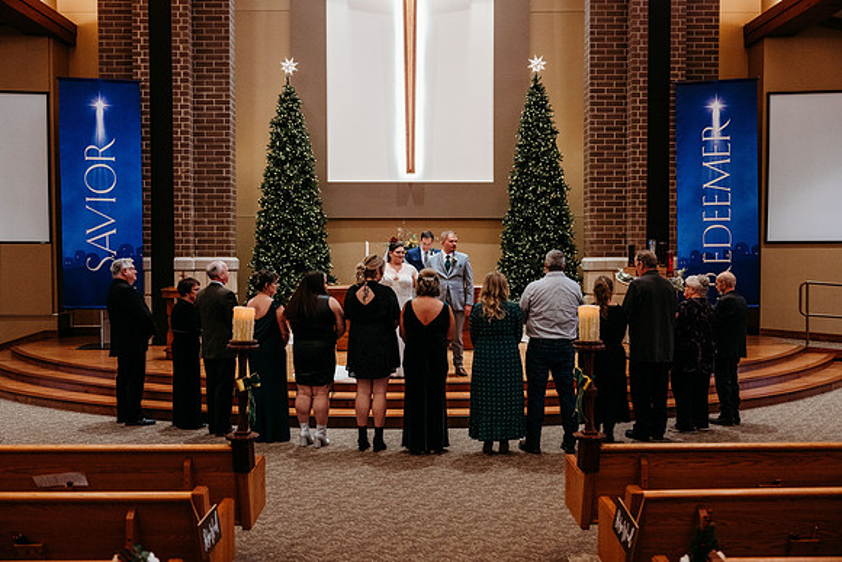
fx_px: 812
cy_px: 281
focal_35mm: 35
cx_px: 421
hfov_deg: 54.8
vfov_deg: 38.1
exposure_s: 1/250
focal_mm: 34
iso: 2000
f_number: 2.8
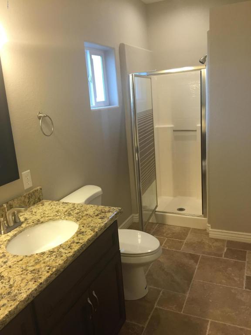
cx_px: 126
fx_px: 280
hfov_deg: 48.2
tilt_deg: -12.3
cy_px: 168
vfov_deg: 61.7
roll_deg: +4.5
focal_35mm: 29
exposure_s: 1/33
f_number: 2.2
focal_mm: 4.15
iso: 64
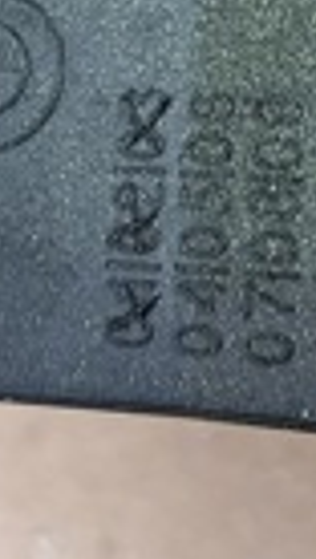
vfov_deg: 15.2
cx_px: 182
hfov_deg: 9.3
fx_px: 1944
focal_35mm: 131
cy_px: -271
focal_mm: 5.7
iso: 125
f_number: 1.5
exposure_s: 1/97
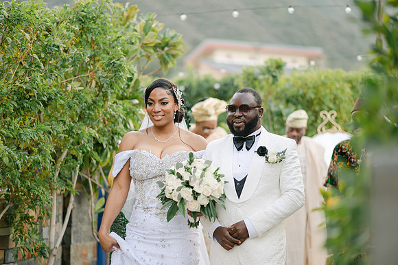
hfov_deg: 23.9
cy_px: 132
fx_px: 939
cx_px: 199
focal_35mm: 85
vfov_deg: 16.1
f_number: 2
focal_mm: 85
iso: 100
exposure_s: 1/640
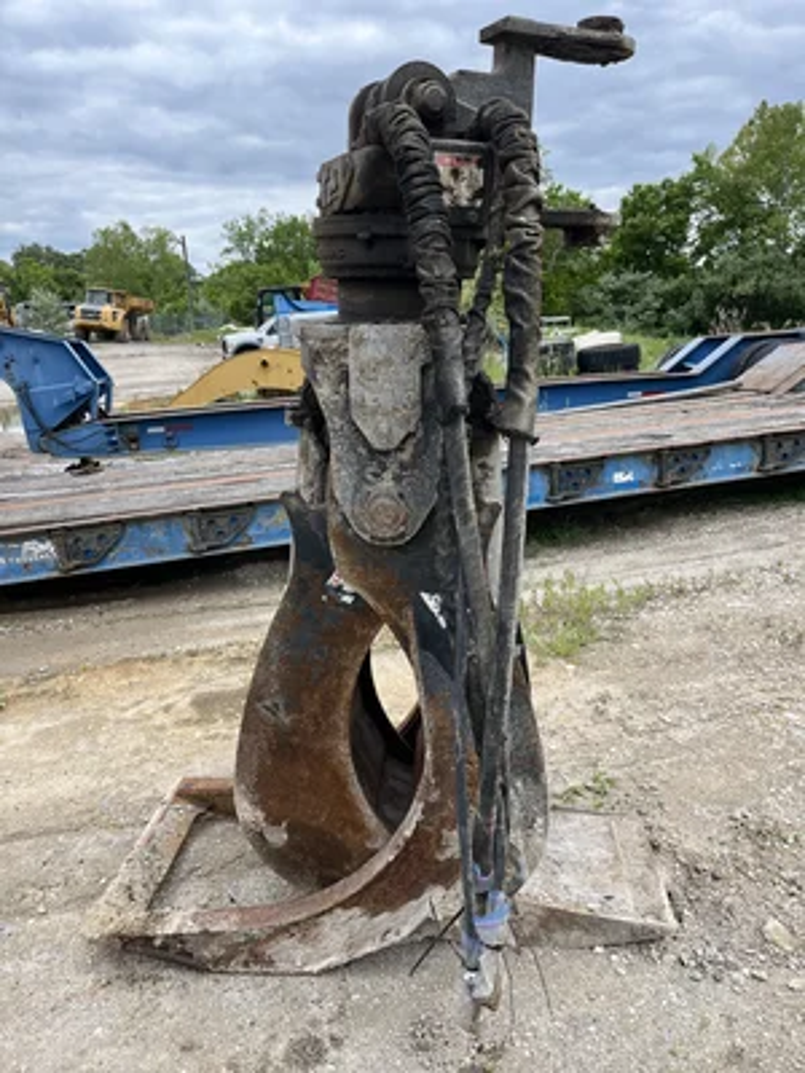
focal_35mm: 26
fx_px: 806
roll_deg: +1.5
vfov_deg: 67.3
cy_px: 536
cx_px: 402
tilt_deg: -16.7
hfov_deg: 53.1
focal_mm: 5.1
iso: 50
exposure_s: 1/1163
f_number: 1.6
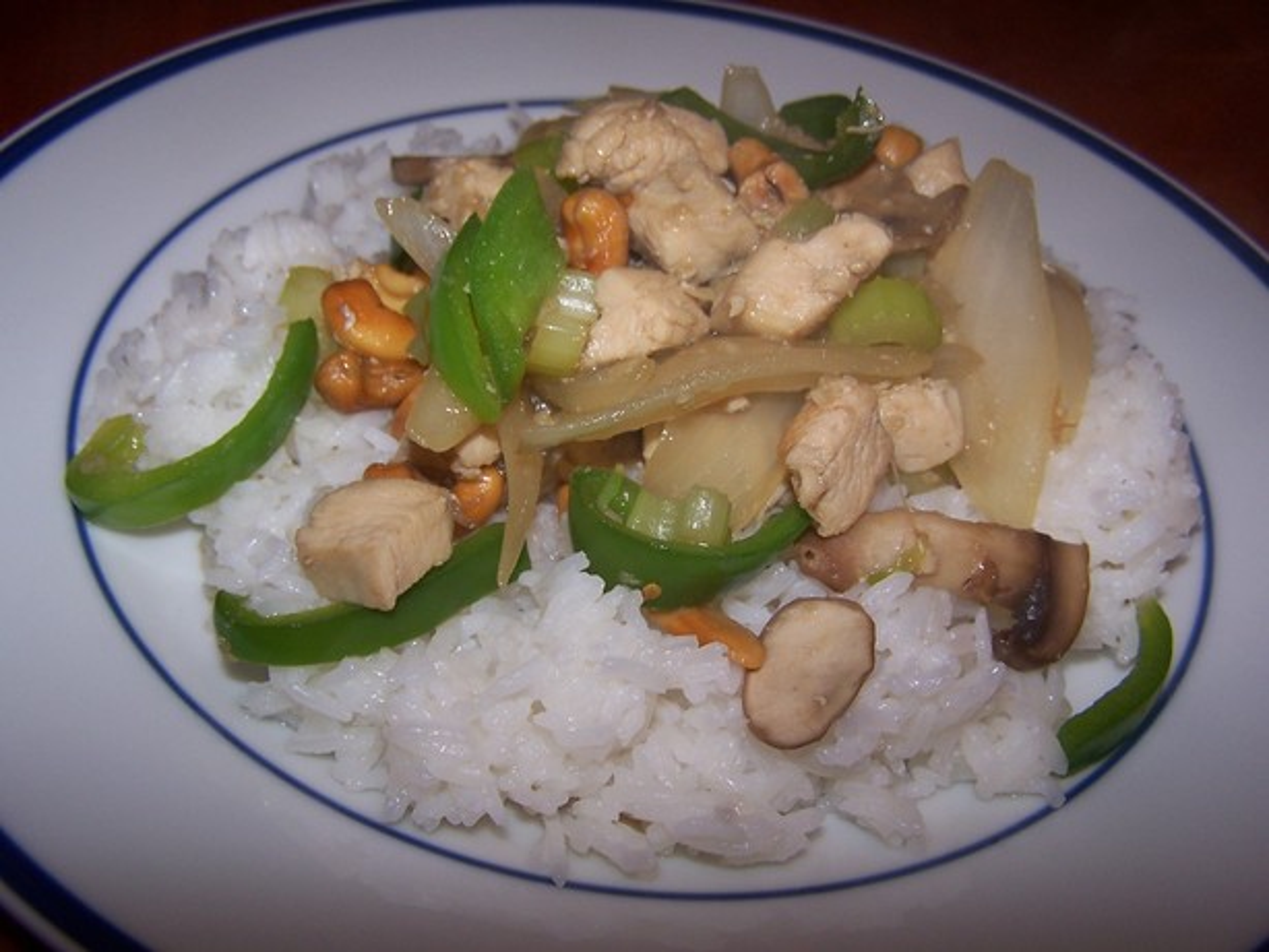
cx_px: 634
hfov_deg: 49.0
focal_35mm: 38
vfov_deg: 37.7
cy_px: 476
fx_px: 1394
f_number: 2.8
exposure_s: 1/60
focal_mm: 6.3
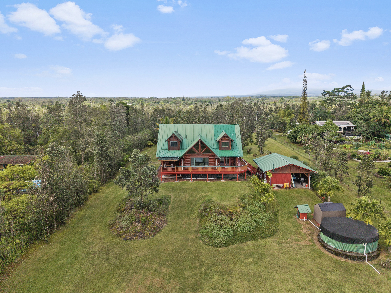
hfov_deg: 69.4
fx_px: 282
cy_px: 150
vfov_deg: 54.9
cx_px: 202
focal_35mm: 25
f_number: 1.8
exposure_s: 1/120
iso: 180
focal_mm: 8.67
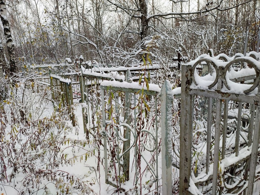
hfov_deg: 69.4
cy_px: 98
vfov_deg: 54.9
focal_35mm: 25
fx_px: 188
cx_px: 130
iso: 50
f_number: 1.9
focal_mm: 6.04
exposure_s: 1/130
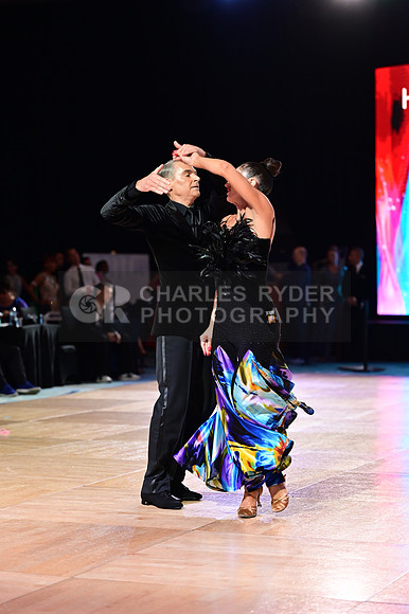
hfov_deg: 14.2
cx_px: 204
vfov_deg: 21.3
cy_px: 307
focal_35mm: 96
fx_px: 1638
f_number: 2.8
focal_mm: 96
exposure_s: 1/400
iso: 1600
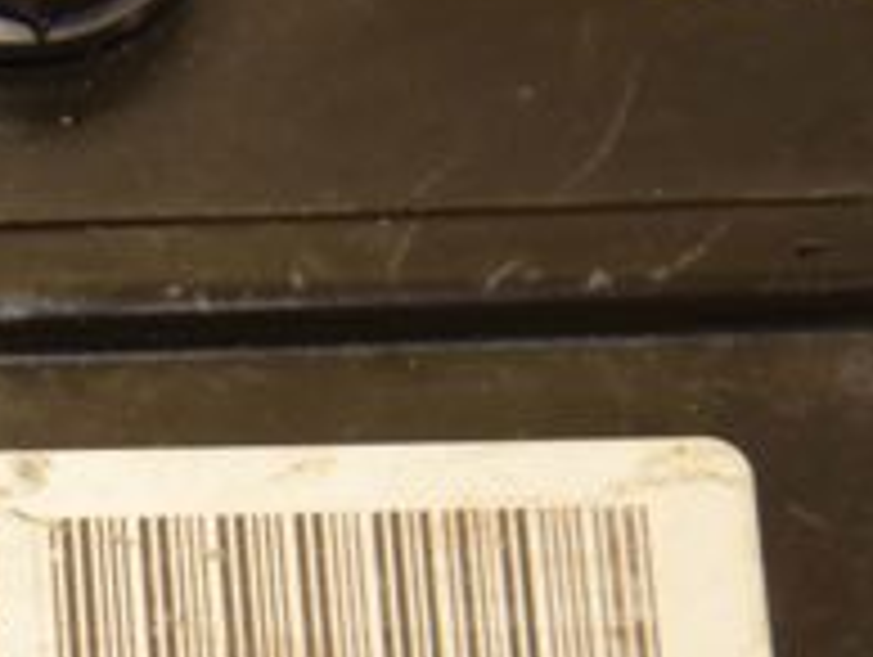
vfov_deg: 3.0
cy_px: 716
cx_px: -22
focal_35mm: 499
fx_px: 12590
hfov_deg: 4.0
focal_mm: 105
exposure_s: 1/125
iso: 800
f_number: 5.6
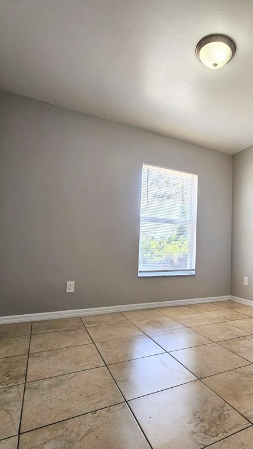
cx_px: 191
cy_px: 224
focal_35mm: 19
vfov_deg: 89.6
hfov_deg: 55.4
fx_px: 227
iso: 100
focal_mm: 2.2
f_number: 2.2
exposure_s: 1/60
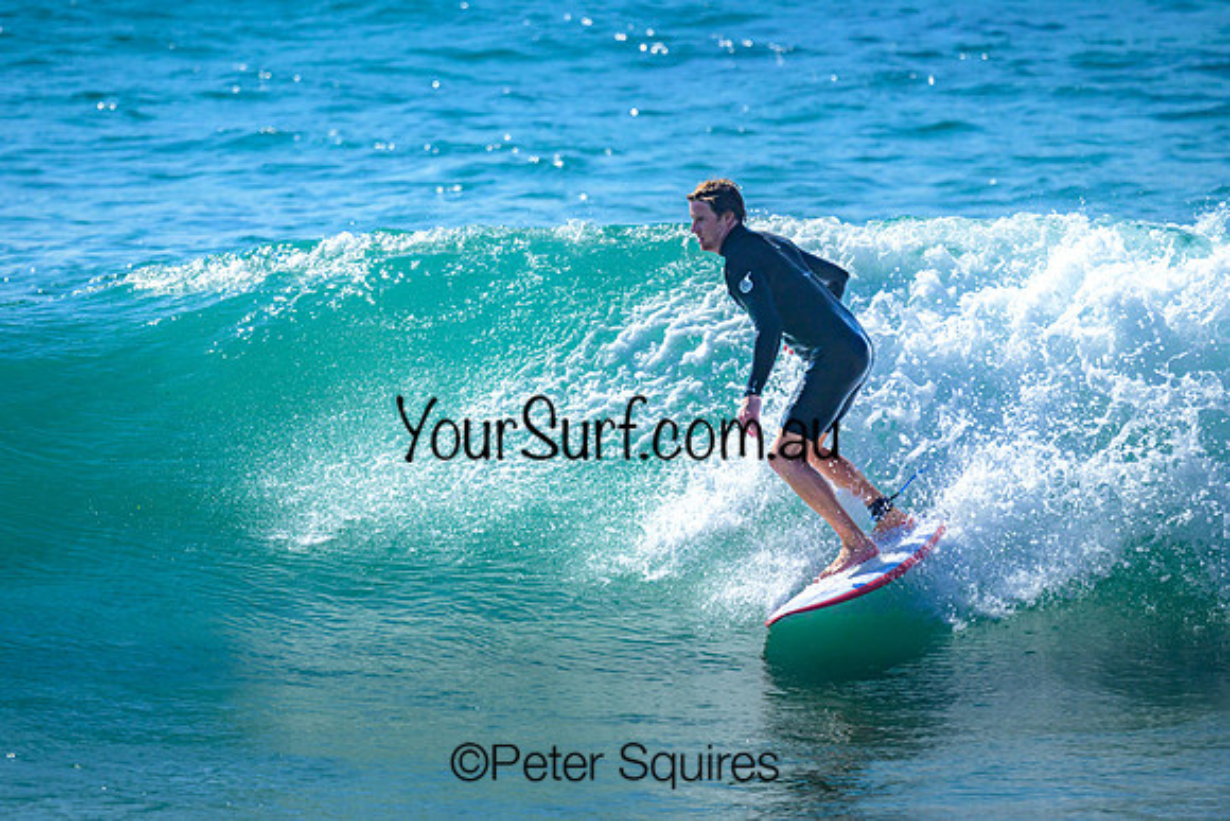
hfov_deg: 1.9
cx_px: 565
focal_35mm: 1100
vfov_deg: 1.3
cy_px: 256
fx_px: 37602
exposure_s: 1/3200
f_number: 6.3
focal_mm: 800
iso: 280
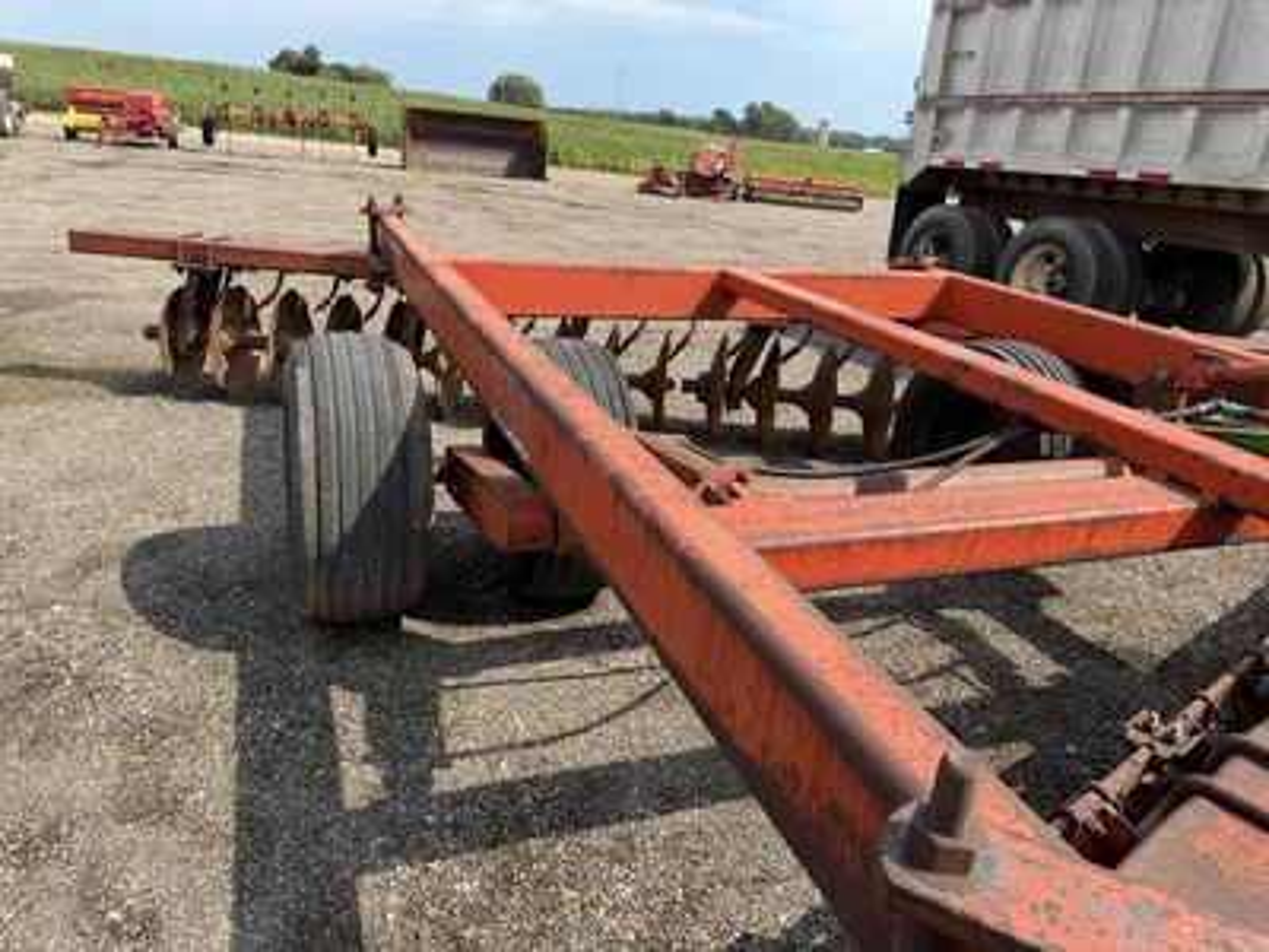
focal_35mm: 24
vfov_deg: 56.8
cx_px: 634
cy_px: 476
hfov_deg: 71.6
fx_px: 880
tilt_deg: -21.6
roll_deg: -5.8
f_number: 1.78
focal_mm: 6.76
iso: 80
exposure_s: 1/2611
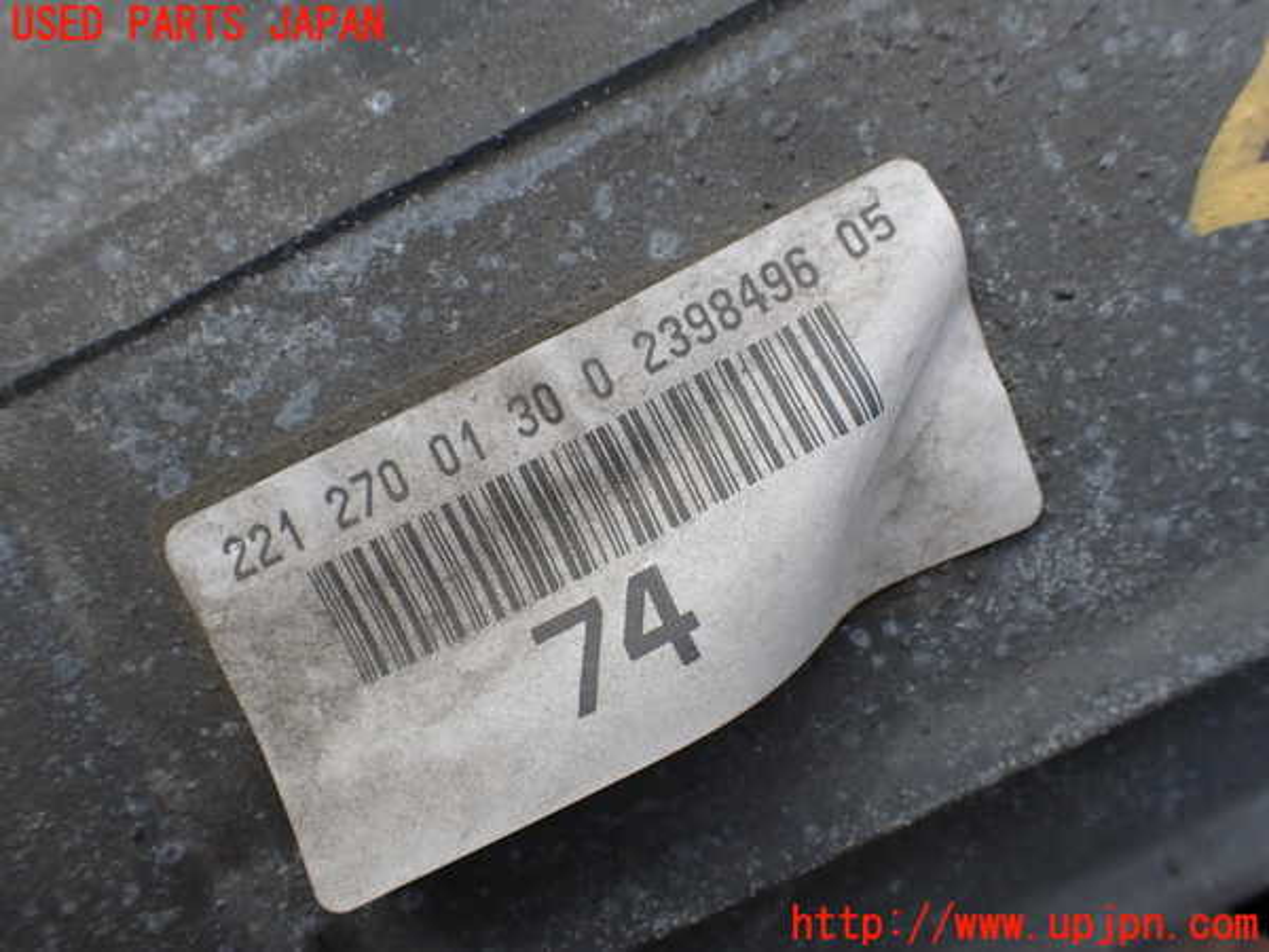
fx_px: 1100
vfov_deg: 46.8
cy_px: 476
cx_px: 634
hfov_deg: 60.0
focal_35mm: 30
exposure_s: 1/640
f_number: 3.2
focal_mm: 5.4
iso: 100
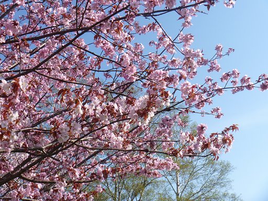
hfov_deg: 42.9
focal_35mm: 44
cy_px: 100
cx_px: 134
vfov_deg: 32.9
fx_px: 341
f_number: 6.3
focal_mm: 7.8
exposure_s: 1/500
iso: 200
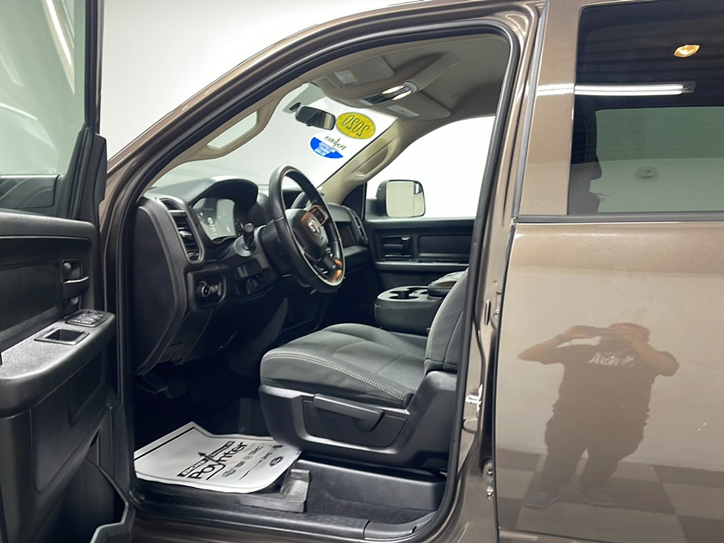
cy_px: 272
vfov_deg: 49.7
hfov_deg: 63.4
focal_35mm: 28
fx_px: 586
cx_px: 362
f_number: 1.6
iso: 125
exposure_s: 1/40
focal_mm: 5.1
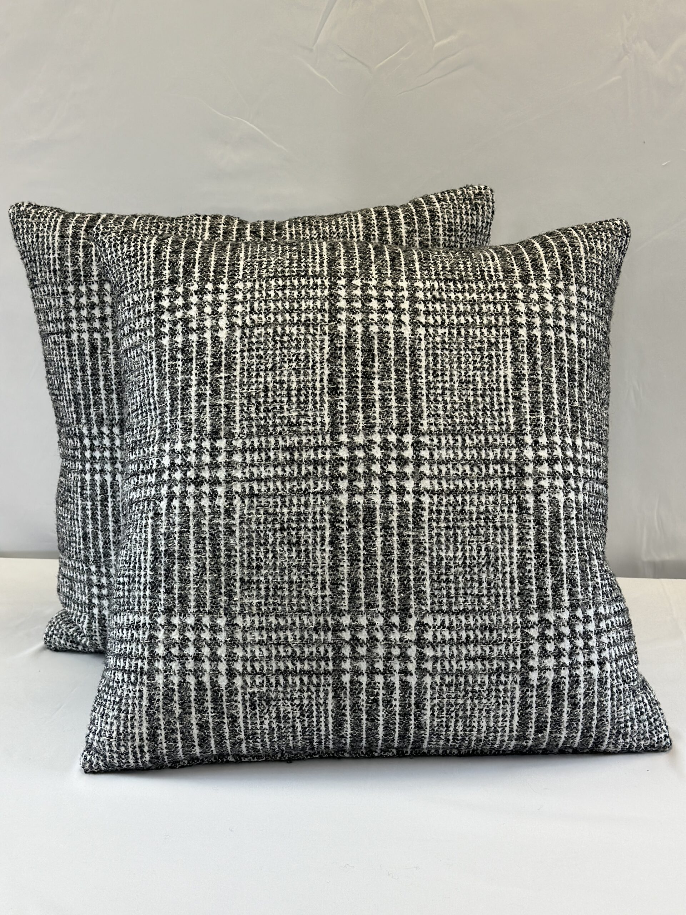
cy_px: 458
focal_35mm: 48
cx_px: 343
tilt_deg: -12.9
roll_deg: +0.8
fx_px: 1268
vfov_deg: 39.7
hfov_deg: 30.3
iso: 80
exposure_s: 1/186
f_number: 1.78
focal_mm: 6.86
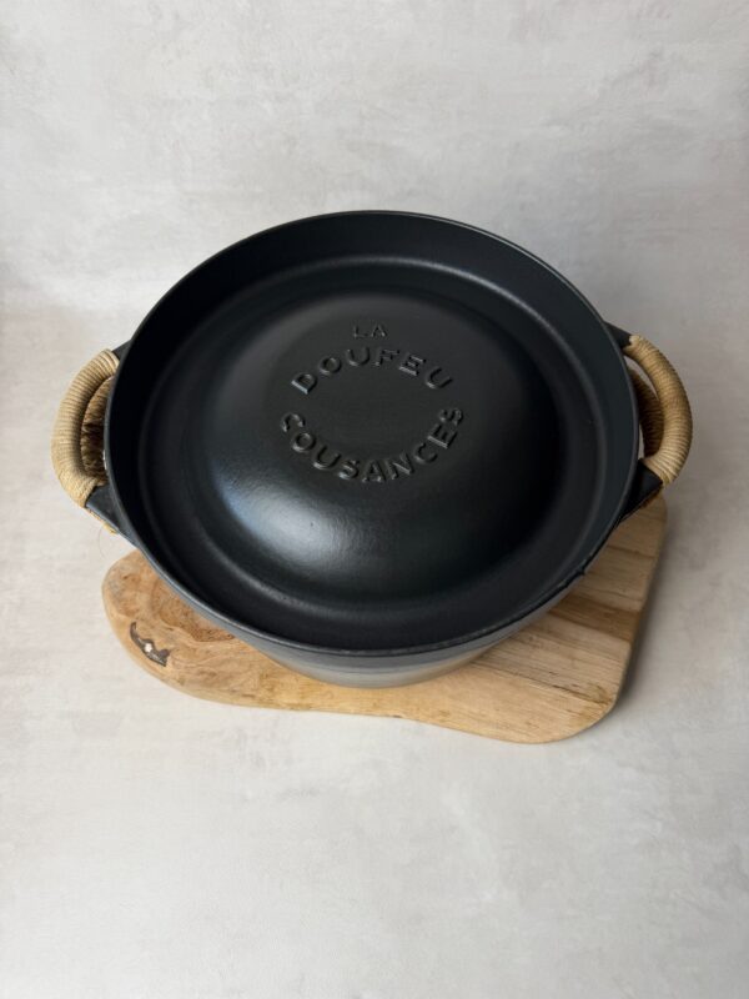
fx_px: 692
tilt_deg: -63.0
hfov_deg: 56.8
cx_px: 374
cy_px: 500
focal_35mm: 24
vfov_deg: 71.6
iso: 64
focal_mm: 6.76
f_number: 1.78
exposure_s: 1/170
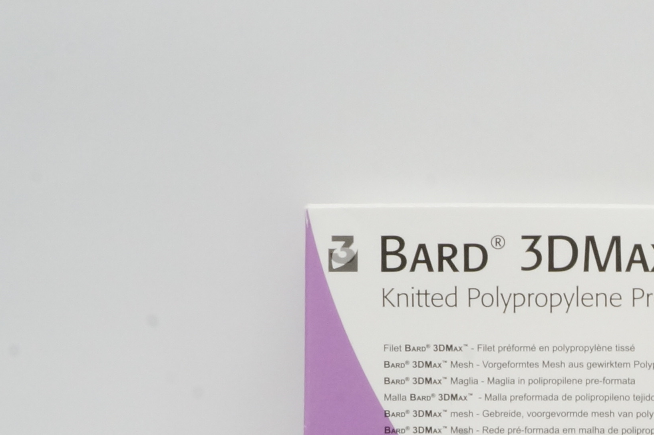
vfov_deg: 14.7
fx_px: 1633
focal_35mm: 90
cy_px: 505
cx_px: 715
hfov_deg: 21.5
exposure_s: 1/6
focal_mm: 20
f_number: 22
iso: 800
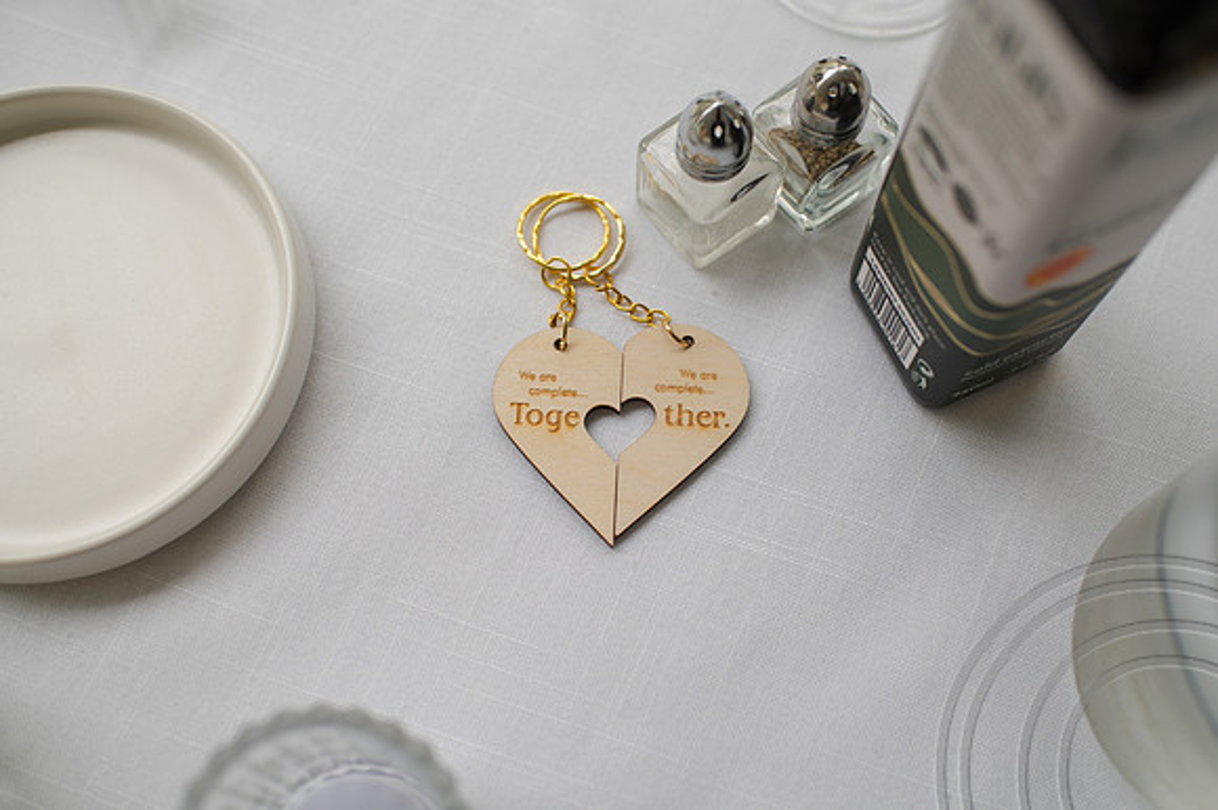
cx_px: 643
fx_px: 1249
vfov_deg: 35.9
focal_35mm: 37
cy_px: 405
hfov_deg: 51.9
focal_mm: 35
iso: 100
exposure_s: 1/250
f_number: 3.2
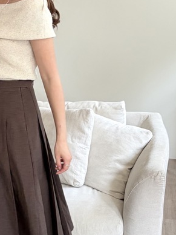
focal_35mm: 67
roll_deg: +0.3
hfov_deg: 20.7
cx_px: -24
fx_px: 454
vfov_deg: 28.9
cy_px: 101
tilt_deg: -15.6
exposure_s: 1/93
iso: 125
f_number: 1.6
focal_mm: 5.96
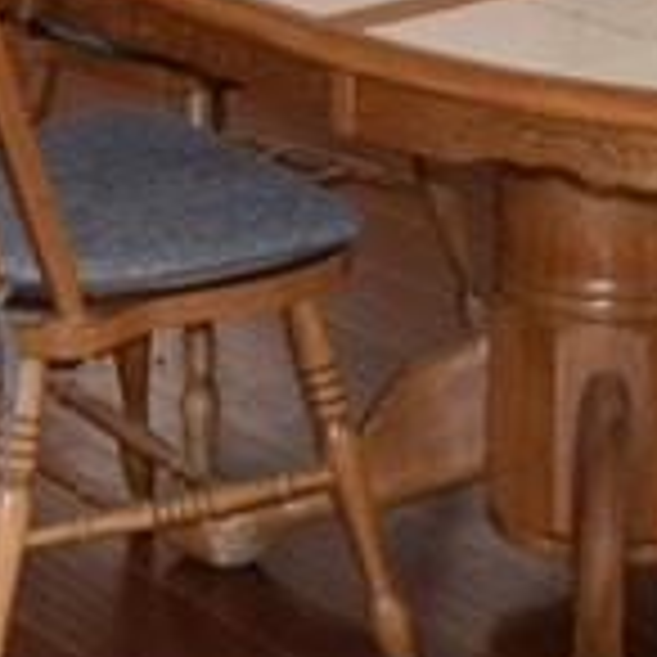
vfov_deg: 10.3
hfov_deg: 10.7
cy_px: -475
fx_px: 3457
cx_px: -32
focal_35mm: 161
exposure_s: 1/100
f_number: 5
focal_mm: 18
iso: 800
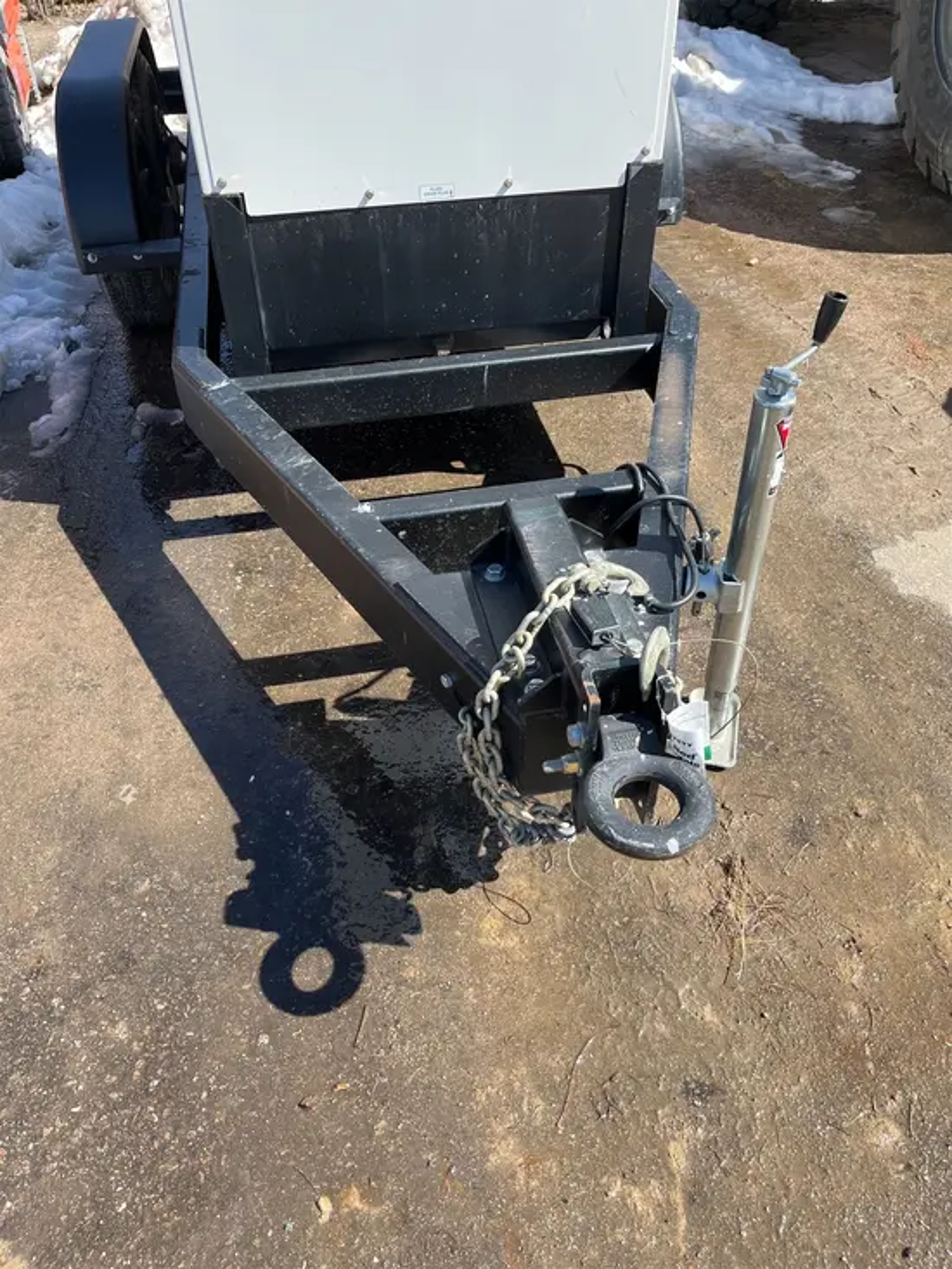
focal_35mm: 26
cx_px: 476
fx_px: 953
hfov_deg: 53.1
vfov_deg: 67.3
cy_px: 634
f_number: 1.6
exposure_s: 1/1175
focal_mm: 5.1
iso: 50
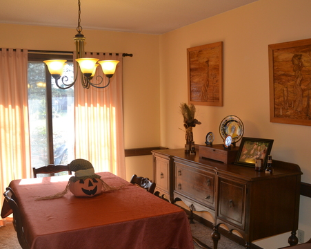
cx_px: 168
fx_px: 331
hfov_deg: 50.3
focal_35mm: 36
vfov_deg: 41.1
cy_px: 126
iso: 320
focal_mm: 18
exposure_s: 1/125
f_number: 4
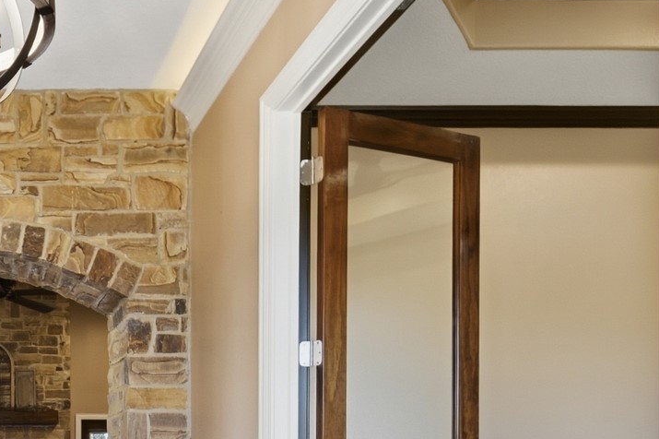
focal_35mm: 42
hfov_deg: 38.7
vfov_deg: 28.6
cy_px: 495
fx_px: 768
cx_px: -59
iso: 160
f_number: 5.6
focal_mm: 15
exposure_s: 1/125
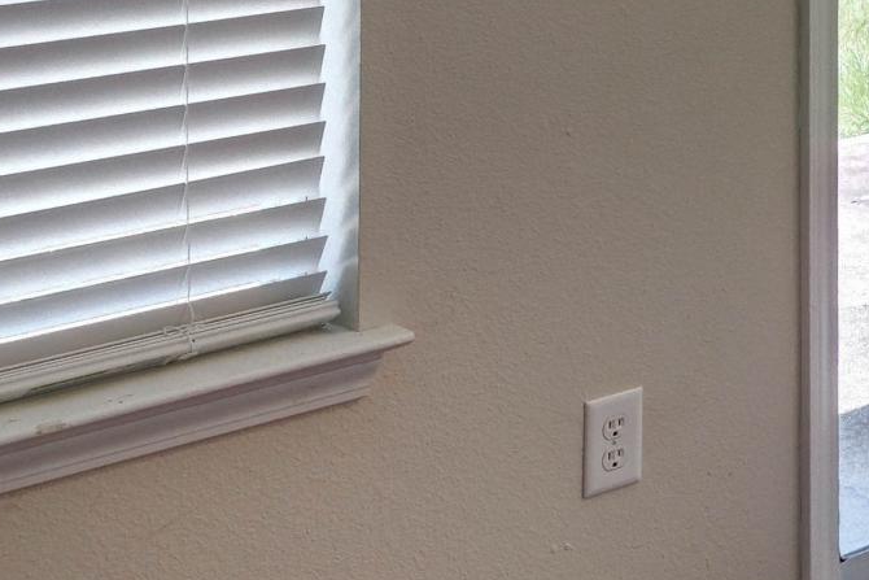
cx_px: 1738
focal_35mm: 94
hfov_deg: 16.5
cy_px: -291
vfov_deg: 13.7
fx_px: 2269
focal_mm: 14
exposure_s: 1/125
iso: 400
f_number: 9
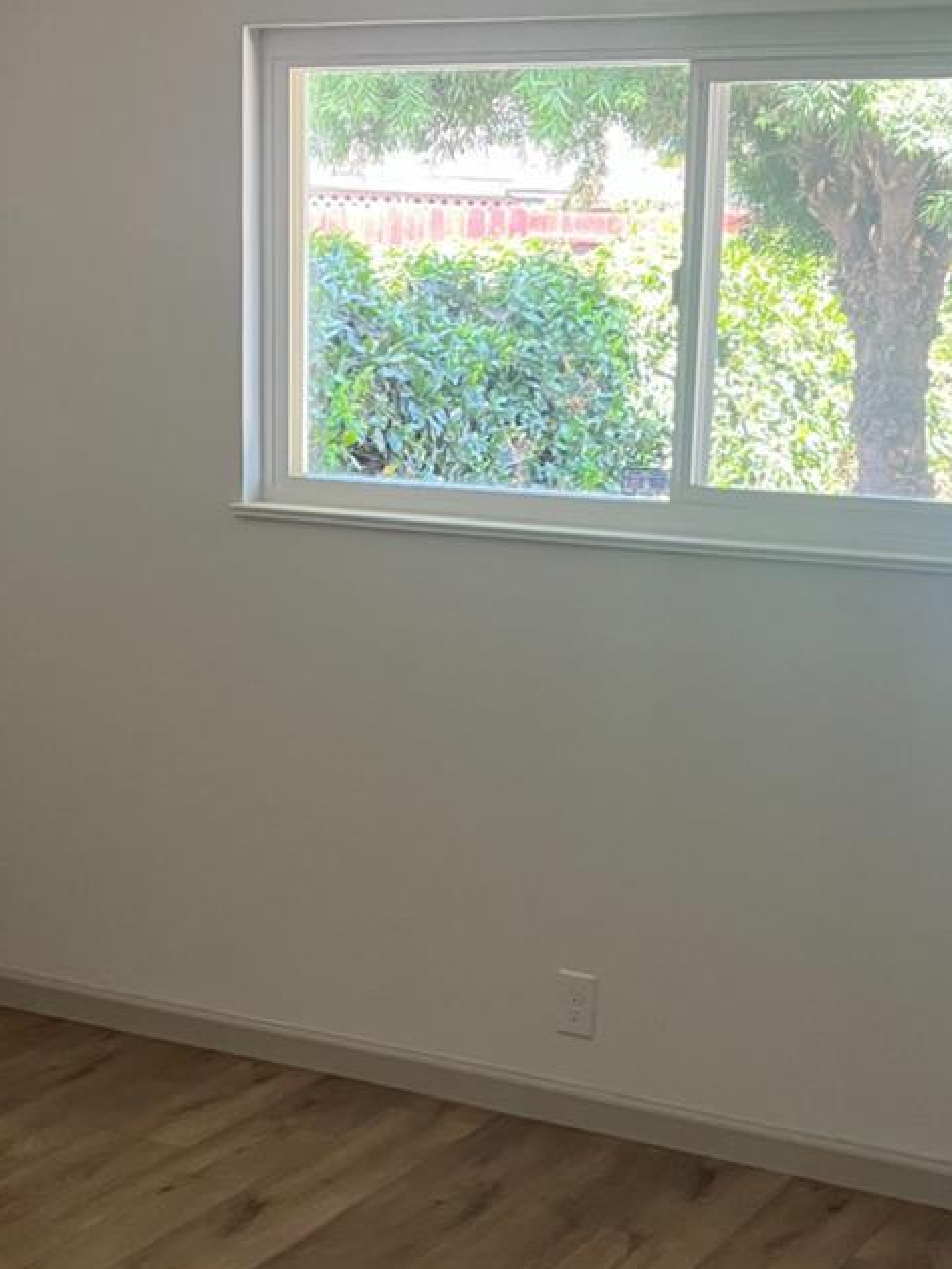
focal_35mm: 62
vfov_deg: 31.0
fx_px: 2273
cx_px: 449
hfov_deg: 23.7
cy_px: 833
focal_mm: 5.1
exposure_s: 1/60
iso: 125
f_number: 1.6
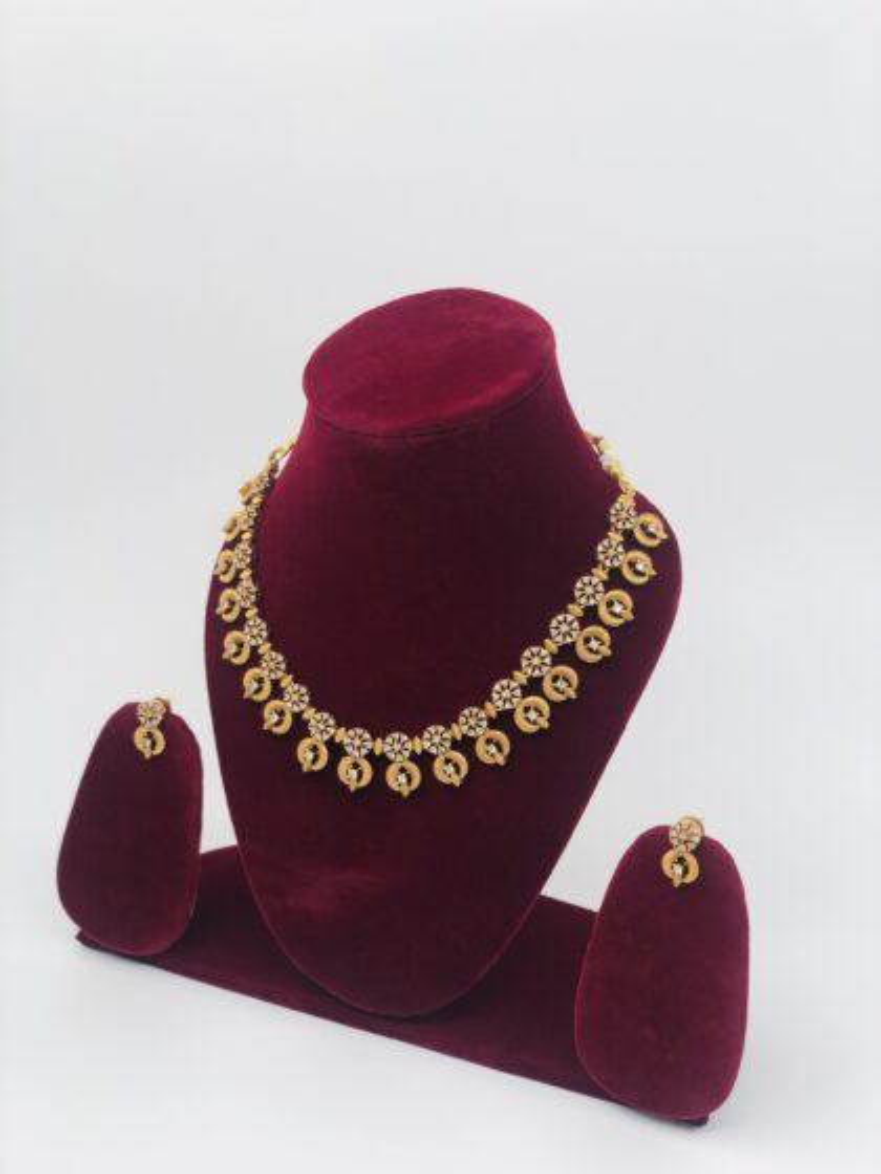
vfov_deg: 36.8
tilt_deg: -23.9
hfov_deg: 28.0
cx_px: 440
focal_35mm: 52
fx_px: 1765
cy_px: 587
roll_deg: -0.4
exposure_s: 1/120
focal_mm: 6
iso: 16
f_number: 2.4
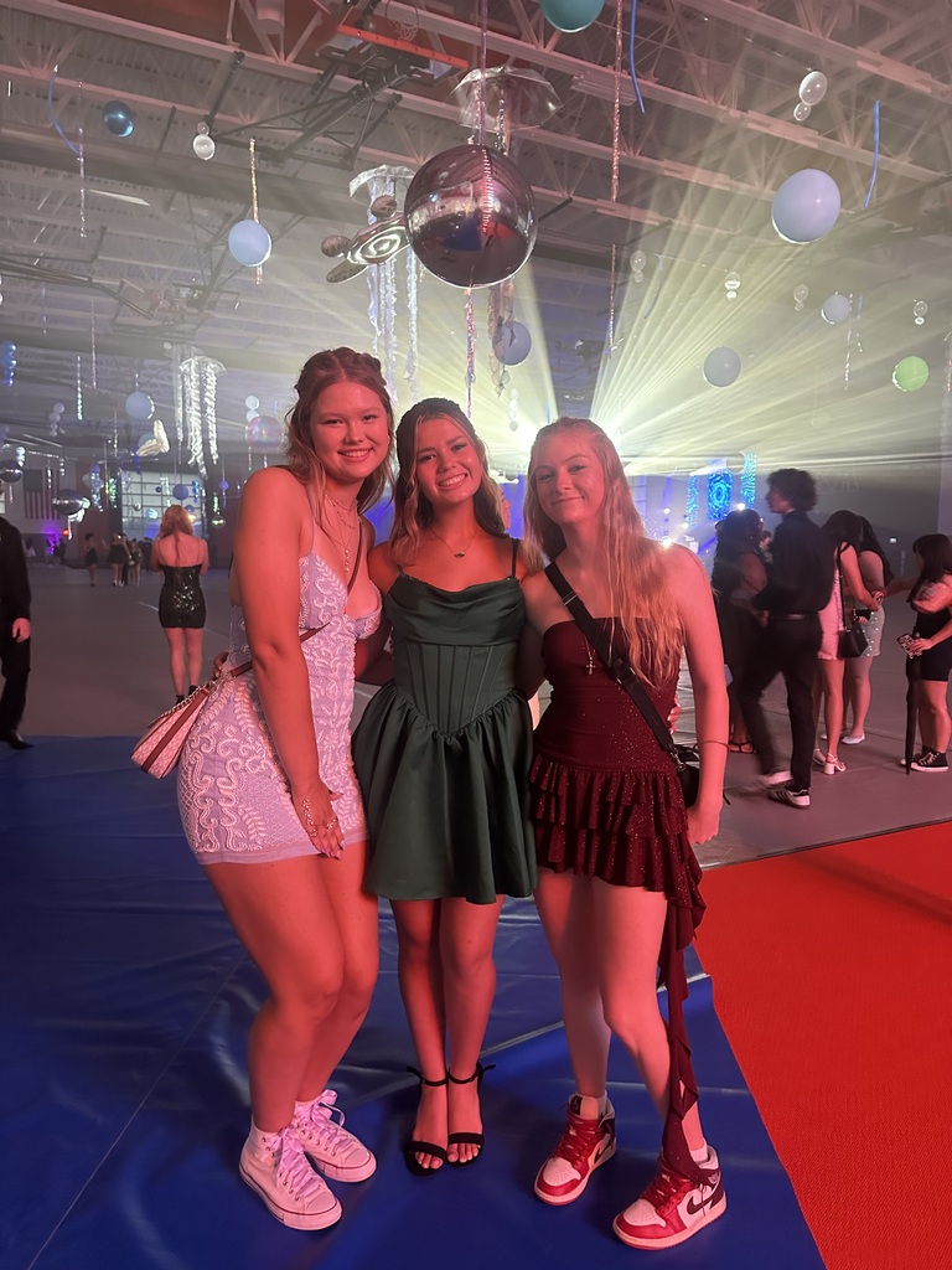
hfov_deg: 56.8
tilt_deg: -4.5
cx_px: 476
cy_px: 635
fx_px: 880
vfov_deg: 71.6
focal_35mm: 24
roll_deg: -0.5
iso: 1000
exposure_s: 1/55
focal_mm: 6.86
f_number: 1.78
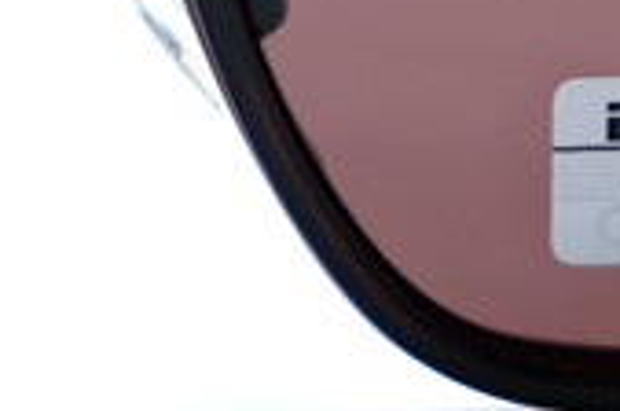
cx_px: -48
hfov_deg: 4.2
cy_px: -213
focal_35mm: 492
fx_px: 8457
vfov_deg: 2.8
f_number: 5
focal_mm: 55
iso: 160
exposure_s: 1/150
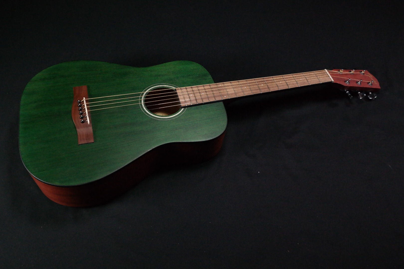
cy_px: 134
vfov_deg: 45.0
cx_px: 202
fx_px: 325
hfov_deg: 63.7
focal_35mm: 29
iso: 3200
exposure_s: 1/160
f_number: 9
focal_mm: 19
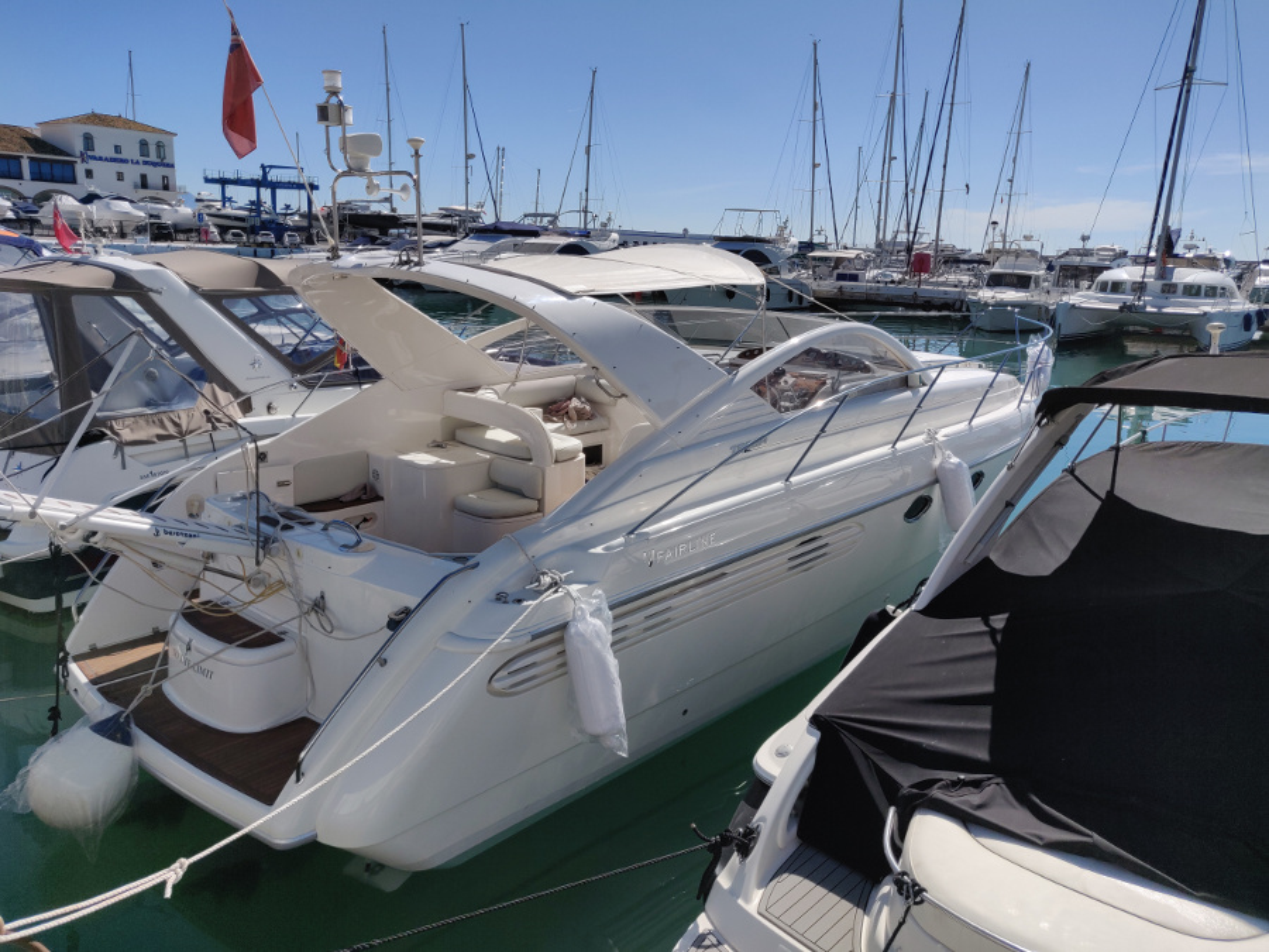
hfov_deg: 69.4
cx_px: 634
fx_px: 916
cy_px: 476
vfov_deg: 54.9
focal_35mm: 25
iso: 100
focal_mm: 4.25
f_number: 1.7
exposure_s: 1/3640
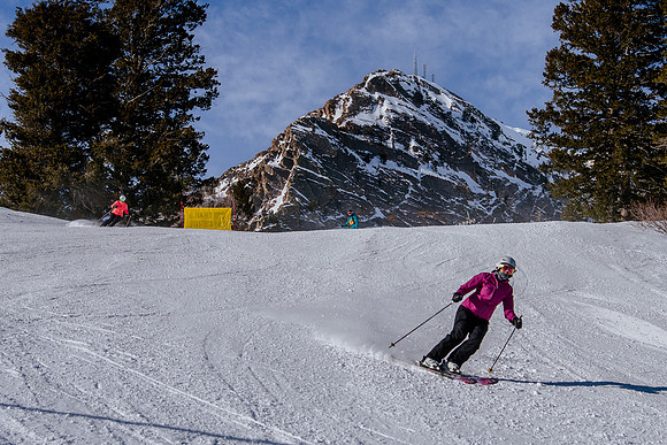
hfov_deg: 22.4
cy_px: 198
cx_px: 358
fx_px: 1682
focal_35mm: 91
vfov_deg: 15.1
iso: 200
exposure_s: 1/3200
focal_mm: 50
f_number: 5.6
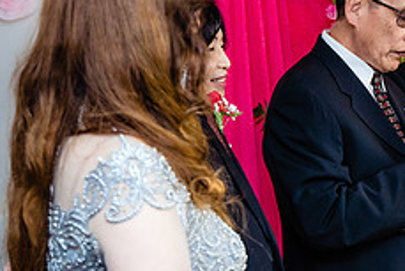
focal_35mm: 114
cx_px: 435
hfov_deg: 17.4
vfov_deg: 12.0
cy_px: 91
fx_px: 1283
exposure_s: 1/160
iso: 1600
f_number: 4
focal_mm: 45
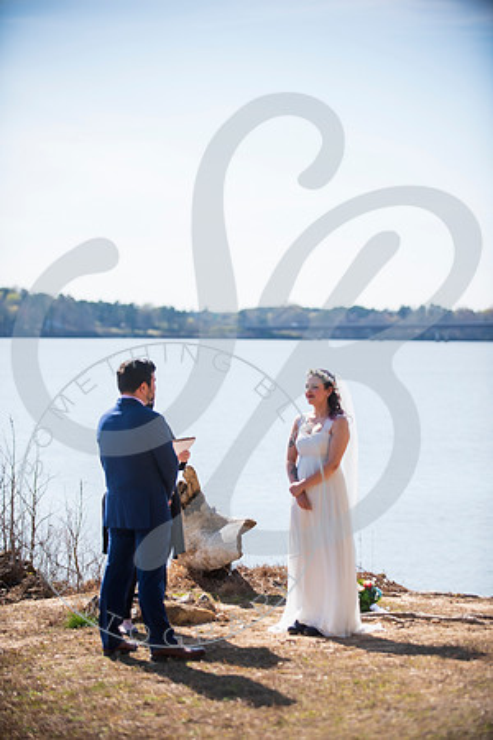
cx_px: 246
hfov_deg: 14.0
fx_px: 2013
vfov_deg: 20.8
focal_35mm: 98
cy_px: 370
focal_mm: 98
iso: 100
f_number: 2.8
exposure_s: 1/1000
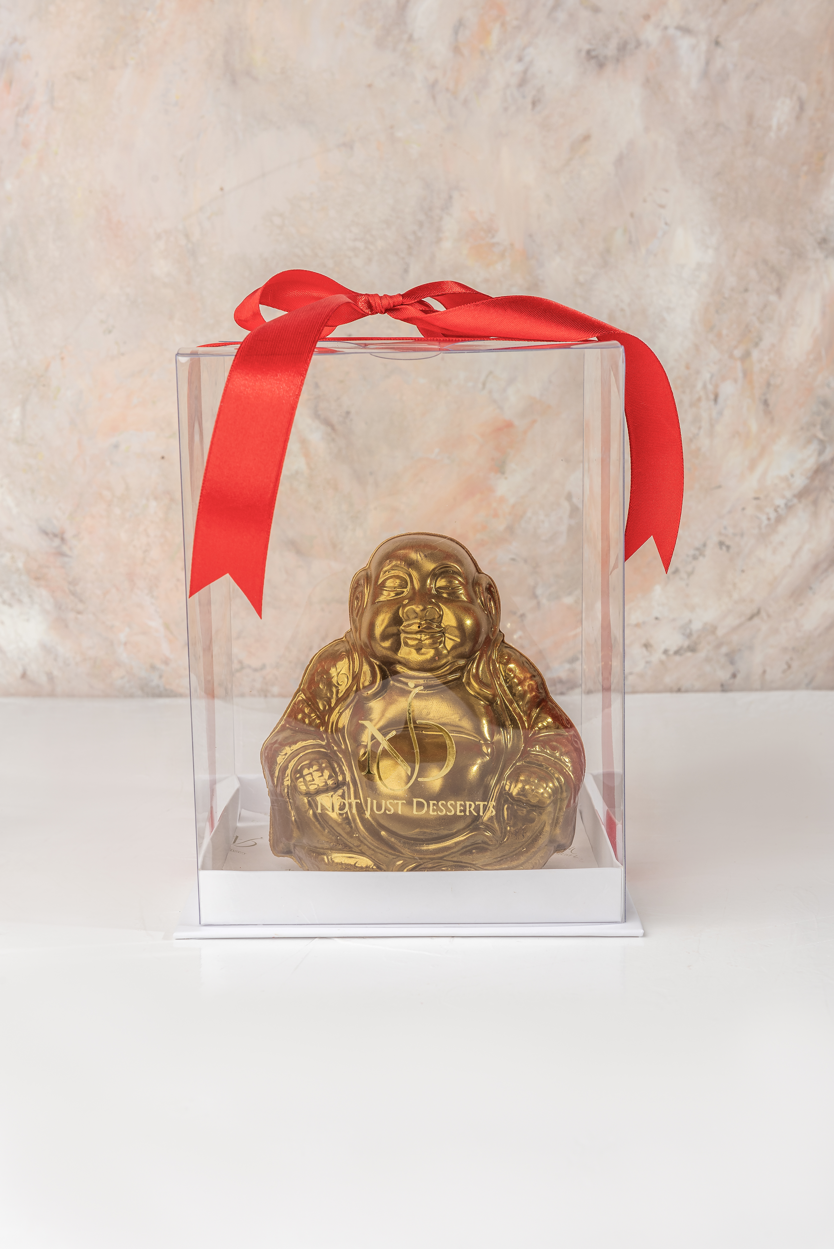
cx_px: 417
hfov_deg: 24.6
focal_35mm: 55
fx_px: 1909
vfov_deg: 36.2
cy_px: 624
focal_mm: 55
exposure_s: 1/125
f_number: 11
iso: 100
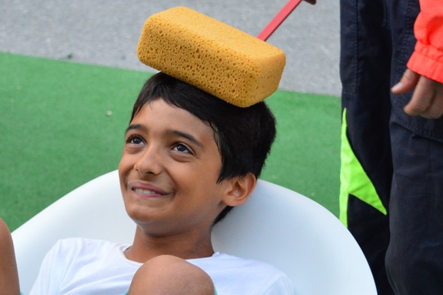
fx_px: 1574
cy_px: 143
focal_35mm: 128
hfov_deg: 16.0
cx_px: 182
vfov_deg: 10.7
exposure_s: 1/160
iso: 1600
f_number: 5.3
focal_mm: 48
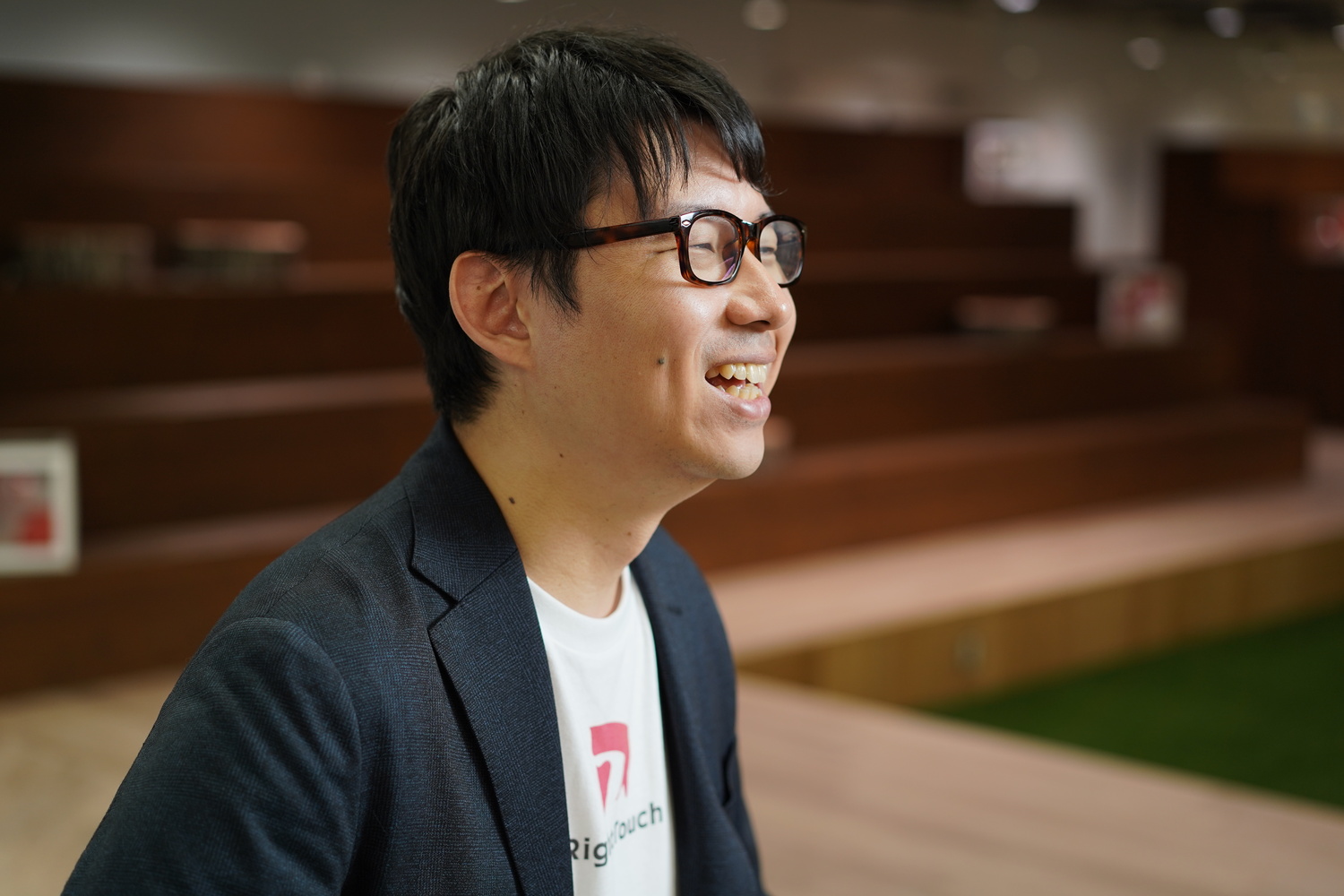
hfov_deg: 36.2
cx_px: 672
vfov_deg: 24.6
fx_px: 2053
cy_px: 448
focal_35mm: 55
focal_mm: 55
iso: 250
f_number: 2.5
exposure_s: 1/200
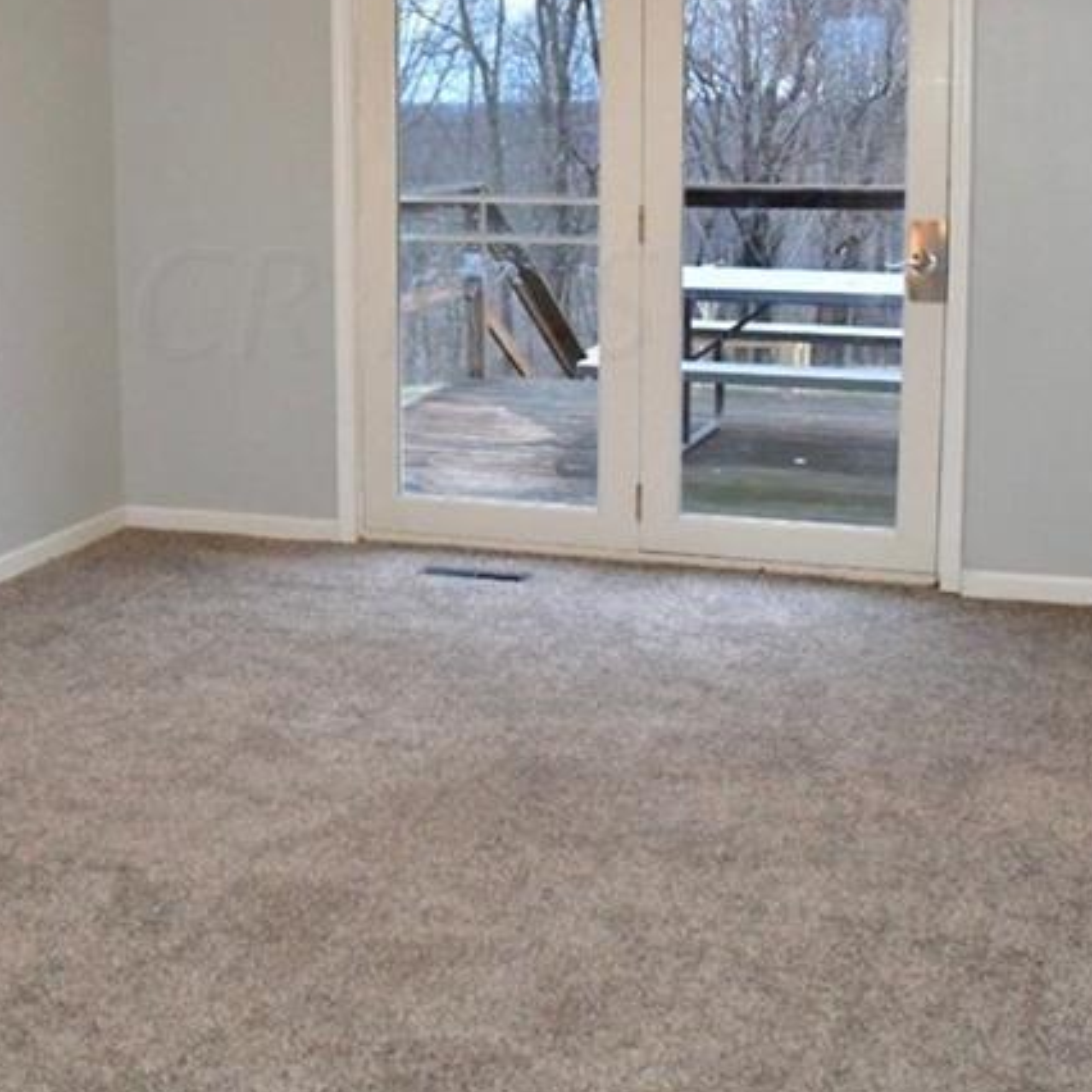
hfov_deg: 34.4
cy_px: 300
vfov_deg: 34.1
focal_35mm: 49
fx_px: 1749
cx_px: 392
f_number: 5
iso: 10000
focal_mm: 16
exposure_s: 1/250
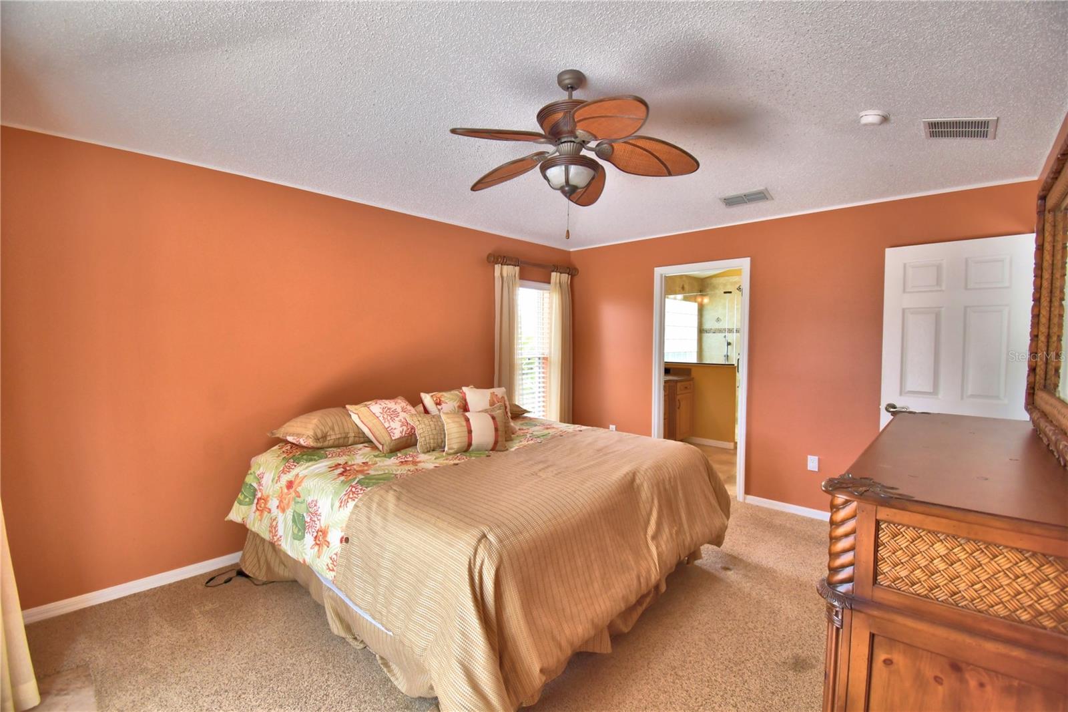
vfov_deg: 77.3
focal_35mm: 15
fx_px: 445
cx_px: 534
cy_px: 356
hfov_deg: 100.4
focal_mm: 10
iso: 400
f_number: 4.5
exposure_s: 1/60
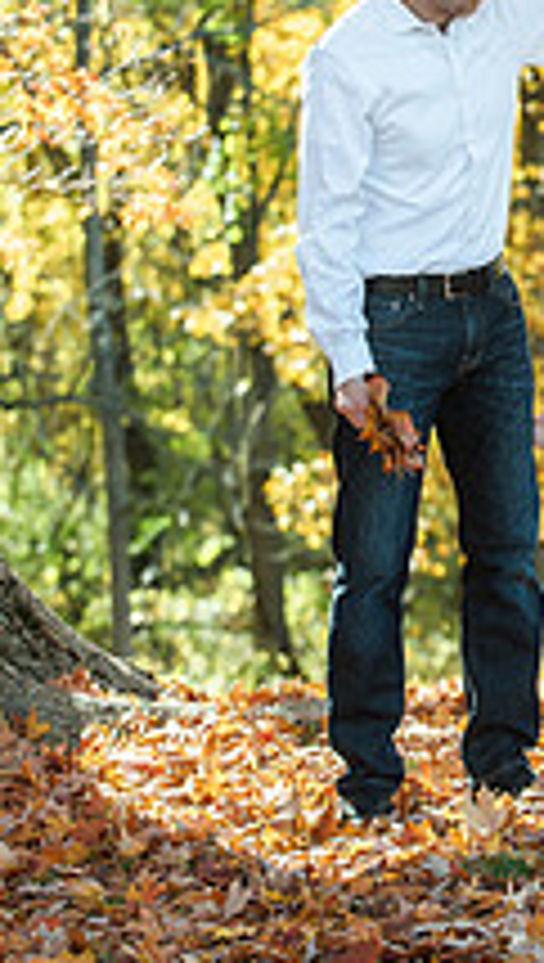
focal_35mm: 209
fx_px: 5339
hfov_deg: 5.8
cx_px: 647
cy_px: 216
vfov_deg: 10.3
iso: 500
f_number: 4
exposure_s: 1/1000
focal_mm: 95
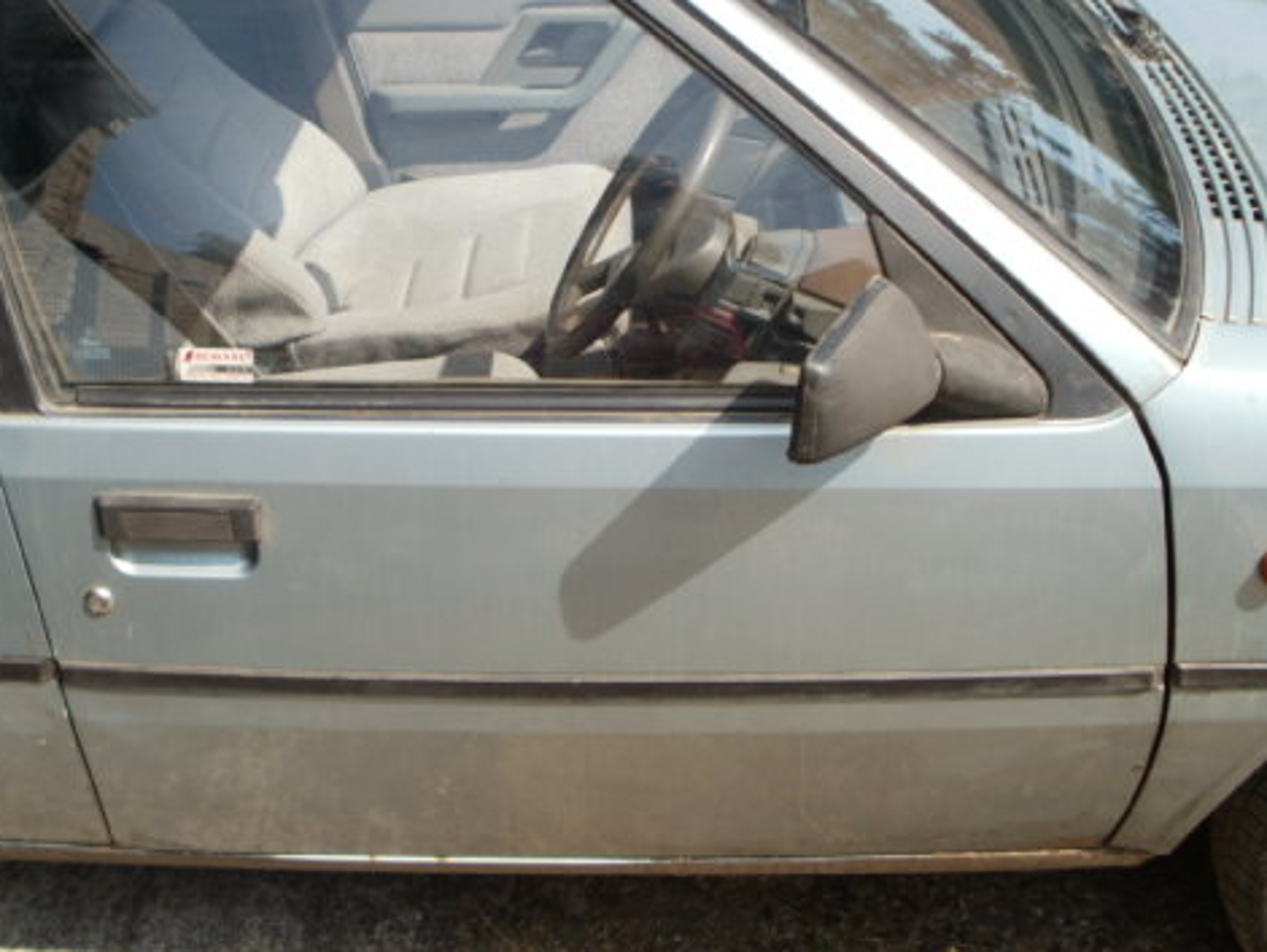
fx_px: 1794
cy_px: 402
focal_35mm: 49
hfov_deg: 38.9
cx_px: 585
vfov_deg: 29.7
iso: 100
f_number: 3.5
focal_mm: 6.3
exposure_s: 1/500
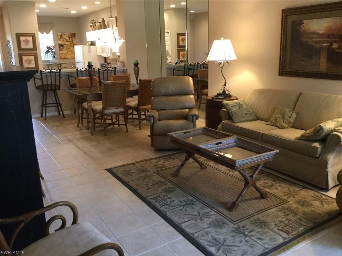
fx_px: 306
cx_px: 171
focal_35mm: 31
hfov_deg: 58.4
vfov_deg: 45.4
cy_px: 128
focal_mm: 3.3
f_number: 2.4
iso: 200
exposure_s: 1/24
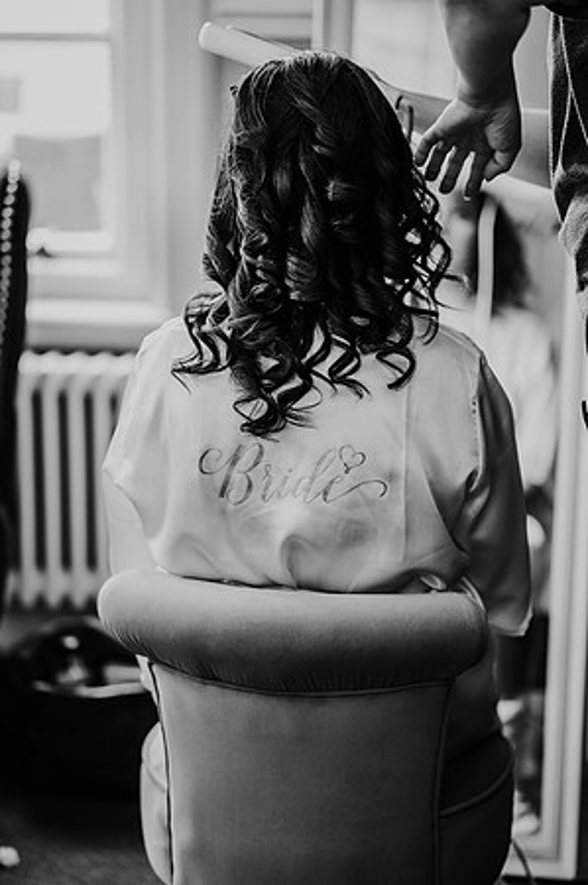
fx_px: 2087
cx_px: 294
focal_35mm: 85
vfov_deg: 23.9
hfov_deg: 16.0
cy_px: 442
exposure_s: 1/160
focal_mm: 85
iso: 640
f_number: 1.8
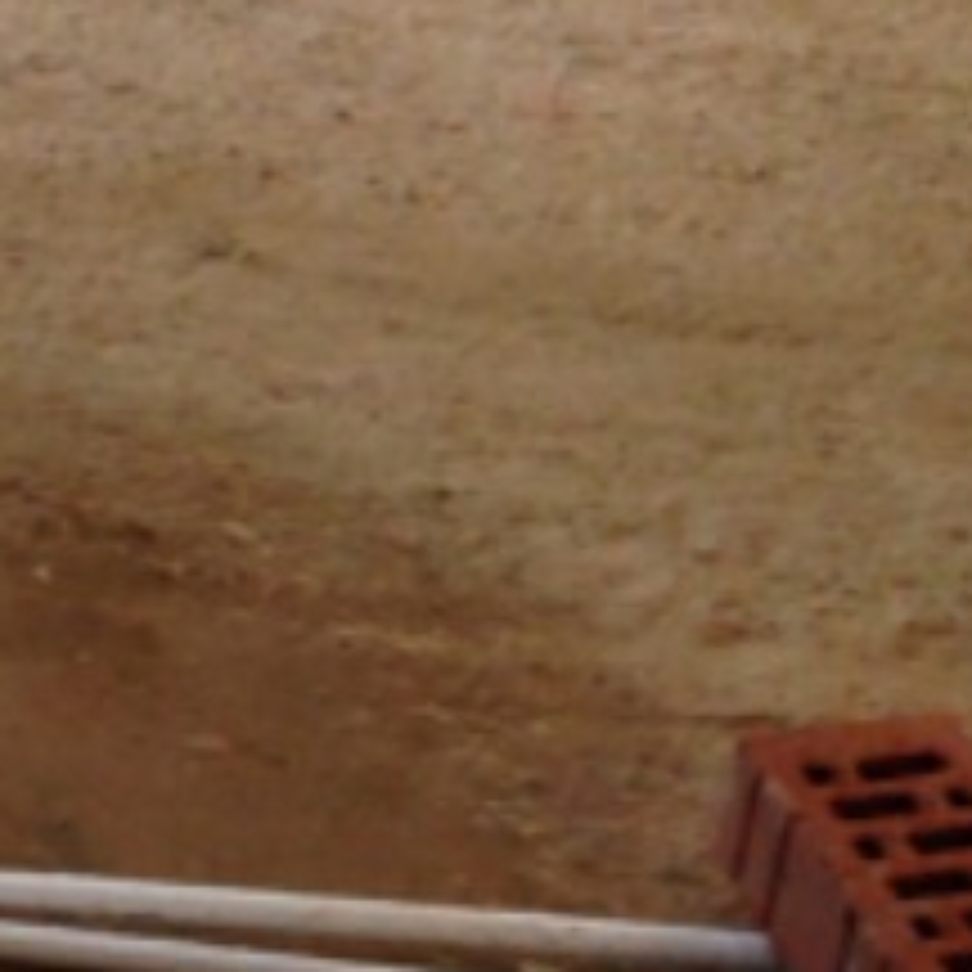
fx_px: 5146
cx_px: -1228
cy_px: -1026
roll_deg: -4.5
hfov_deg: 9.7
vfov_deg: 9.9
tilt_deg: -17.3
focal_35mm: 162
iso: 80
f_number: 2.4
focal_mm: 4.12
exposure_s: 1/120
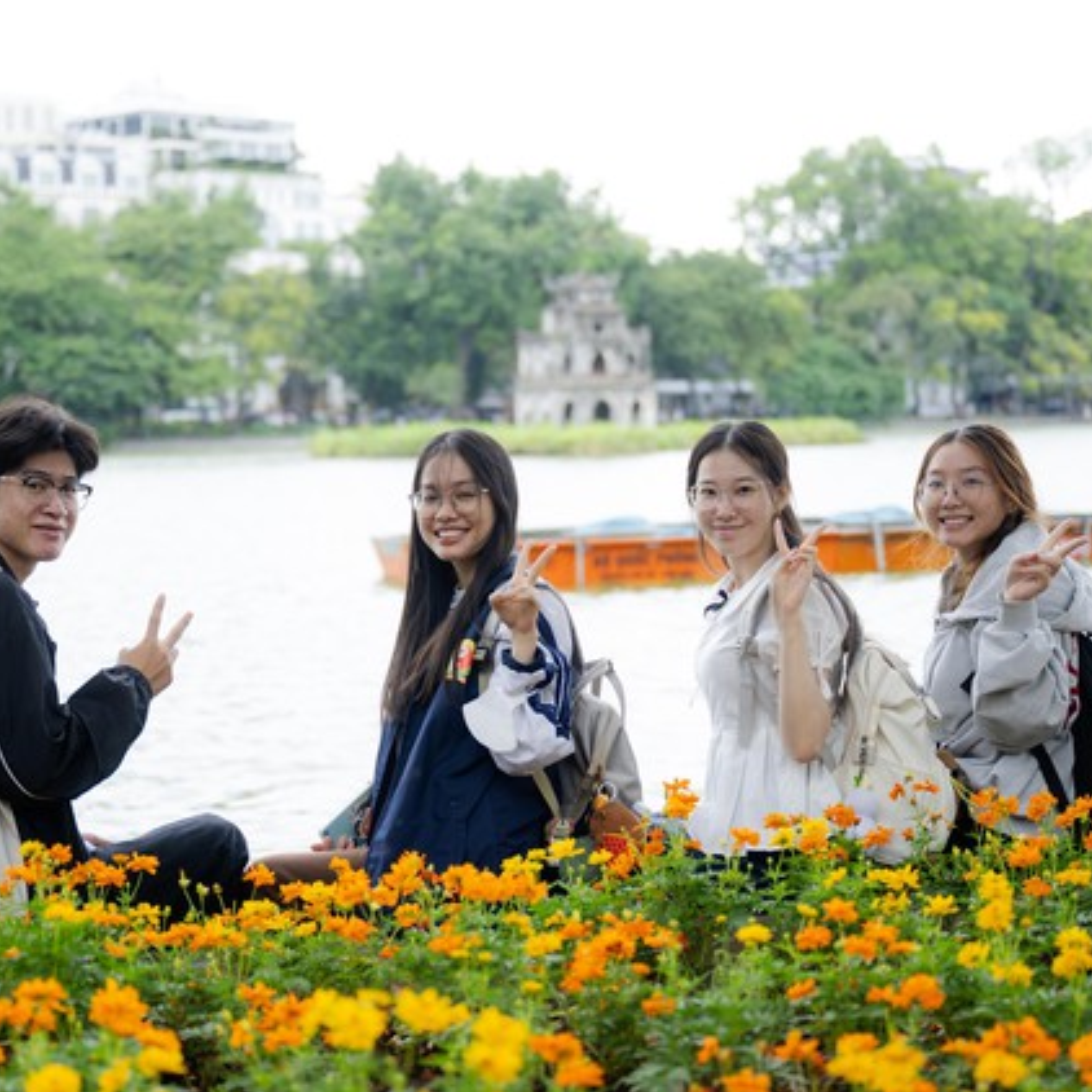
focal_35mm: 67
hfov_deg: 25.7
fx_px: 2391
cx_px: 492
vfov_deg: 25.7
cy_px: 542
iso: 500
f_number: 2.8
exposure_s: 1/1000
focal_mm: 52
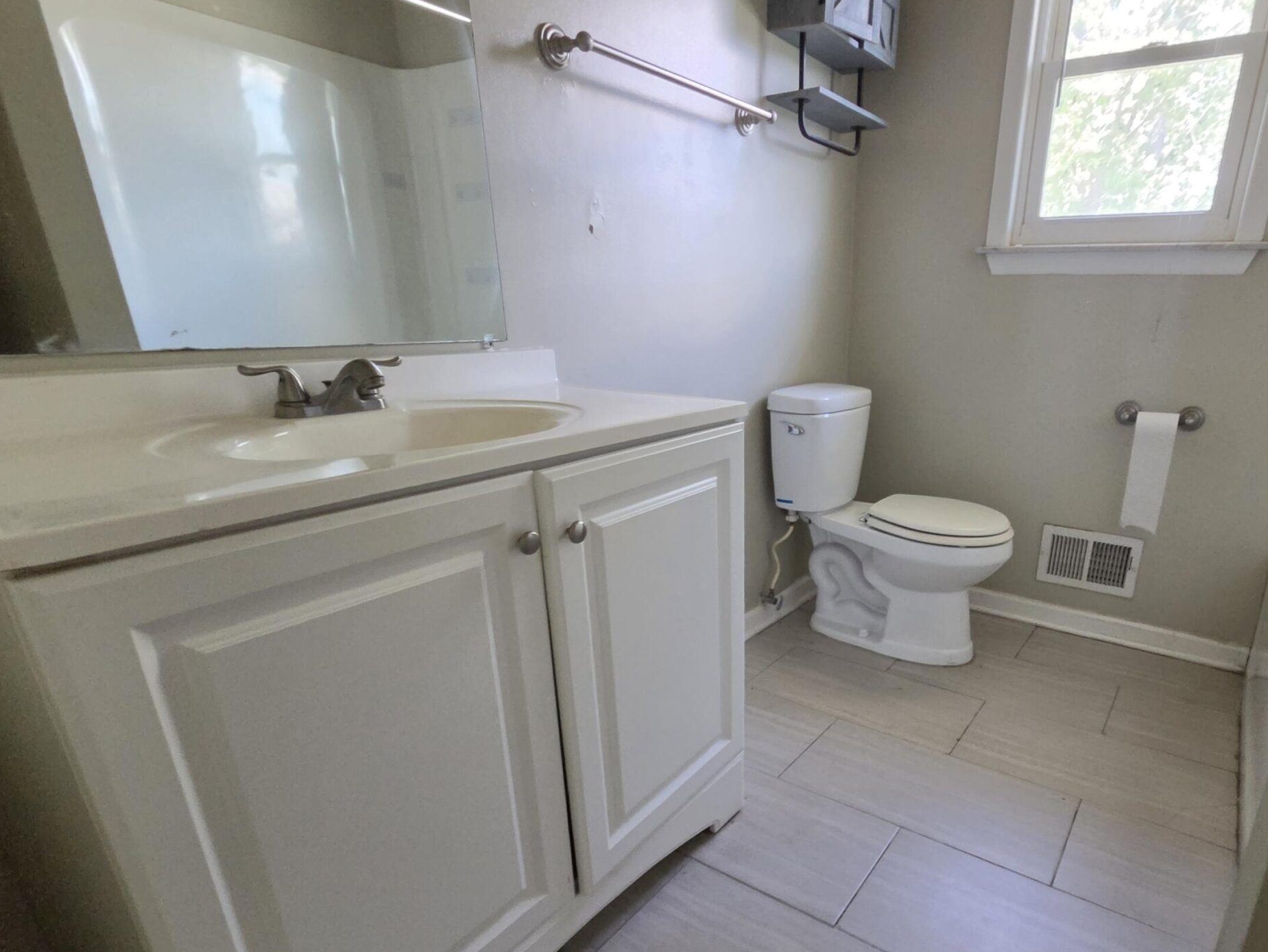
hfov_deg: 86.0
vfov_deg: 70.4
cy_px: 599
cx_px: 795
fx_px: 659
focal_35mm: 18
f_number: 2.2
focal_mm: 2.2
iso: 640
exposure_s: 1/60
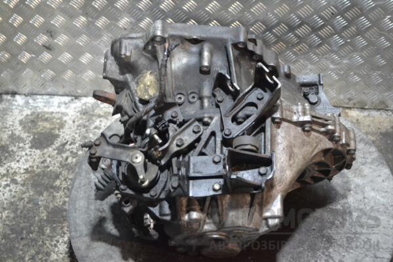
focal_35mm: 60
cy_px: 131
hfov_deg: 33.4
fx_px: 655
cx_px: 196
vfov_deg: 22.6
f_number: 5.3
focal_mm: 40
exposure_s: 1/25
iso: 3200
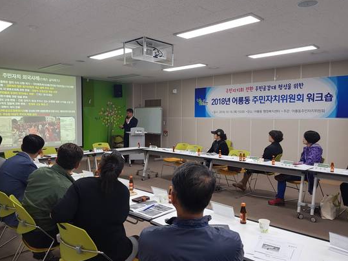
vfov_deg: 49.7
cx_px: 165
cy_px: 132
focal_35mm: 28
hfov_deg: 63.4
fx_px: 281
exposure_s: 1/60
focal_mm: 4.3
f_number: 1.7
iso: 64
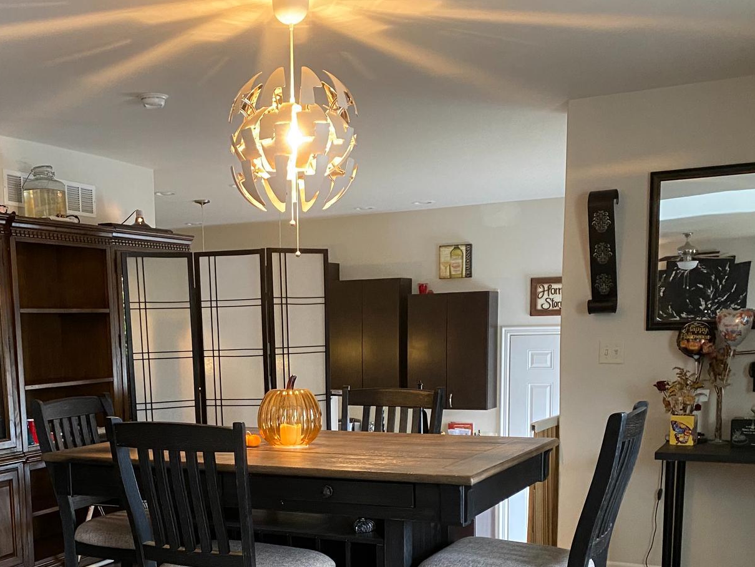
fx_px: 960
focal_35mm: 44
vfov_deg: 32.0
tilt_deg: -7.9
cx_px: 262
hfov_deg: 42.5
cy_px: 458
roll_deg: +0.9
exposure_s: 1/30
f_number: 1.8
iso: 500
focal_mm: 4.25
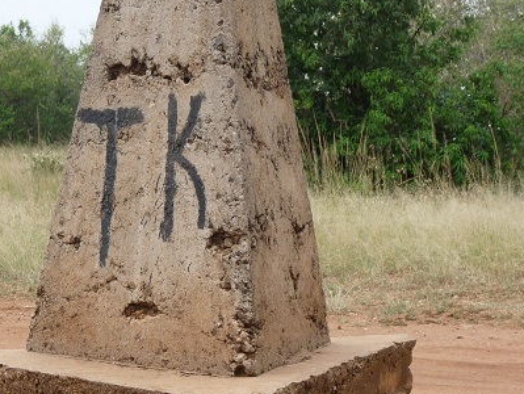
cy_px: 221
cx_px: 141
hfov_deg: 10.7
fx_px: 2788
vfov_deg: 8.1
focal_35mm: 184
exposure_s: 1/250
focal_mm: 18.7
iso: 100
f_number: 5.6
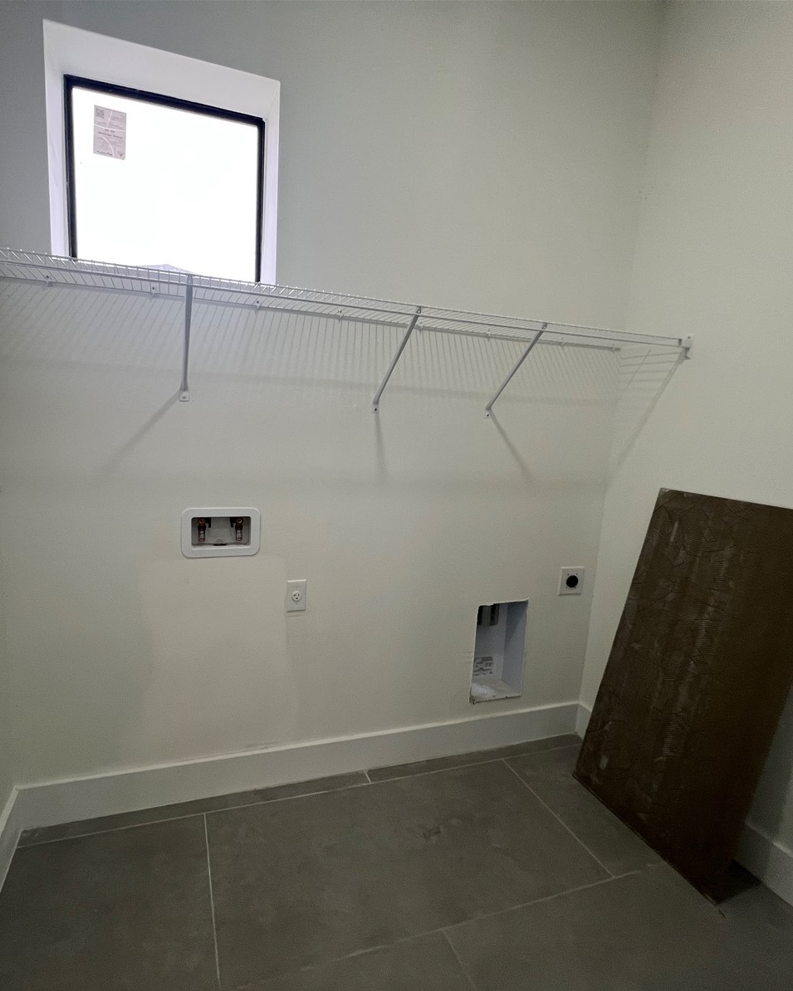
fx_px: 499
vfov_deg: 89.6
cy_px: 497
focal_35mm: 17
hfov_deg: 76.7
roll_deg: -2.4
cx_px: 352
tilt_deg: -9.4
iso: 125
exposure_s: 1/120
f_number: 1.8
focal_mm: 1.57
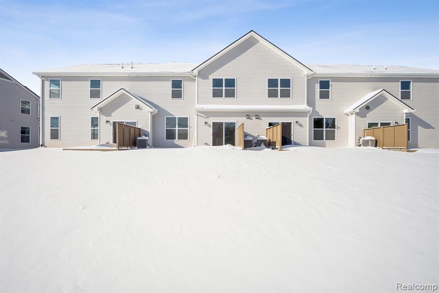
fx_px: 171
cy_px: 146
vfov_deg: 81.2
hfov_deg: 104.2
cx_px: 220
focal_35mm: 14
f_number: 9
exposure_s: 1/100
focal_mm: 14
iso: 50
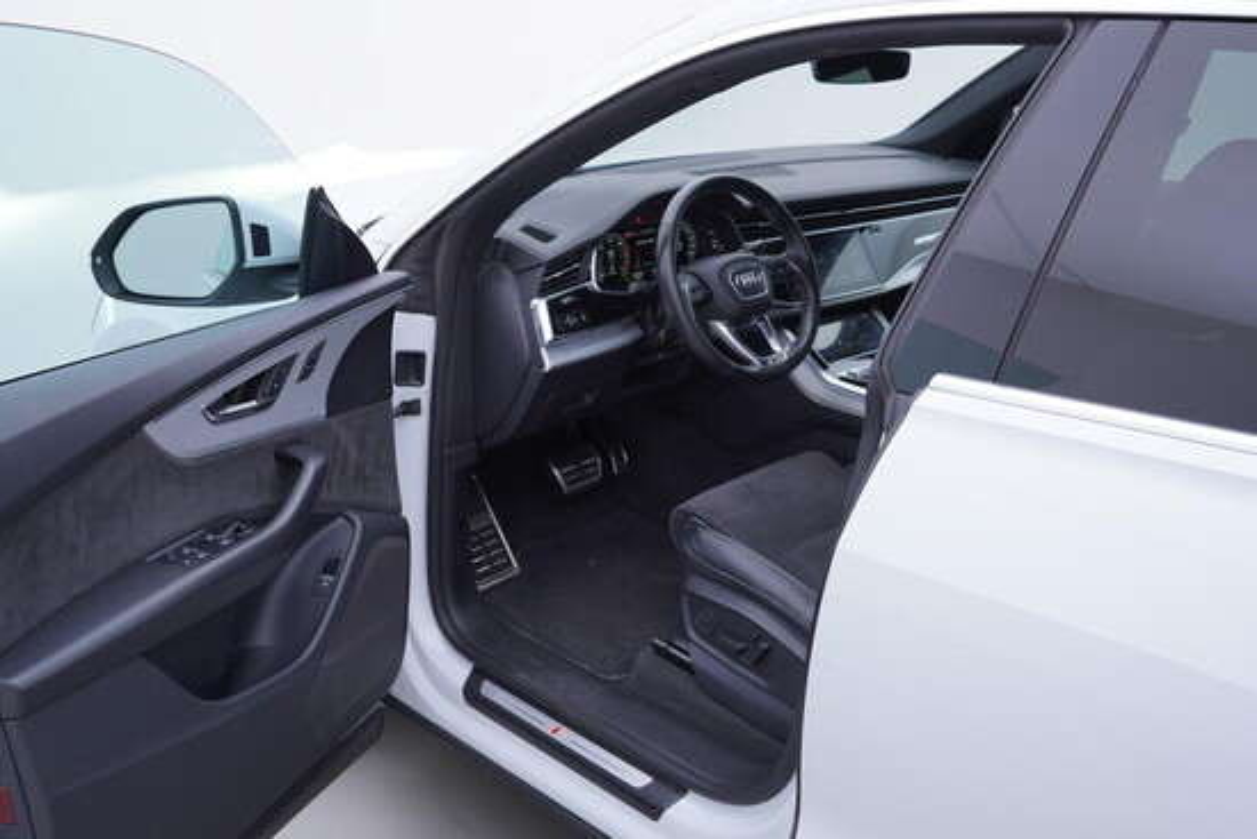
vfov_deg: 36.9
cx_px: 628
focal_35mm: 36
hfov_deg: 53.1
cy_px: 420
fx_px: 1257
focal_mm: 24
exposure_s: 1/60
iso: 125
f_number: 3.5
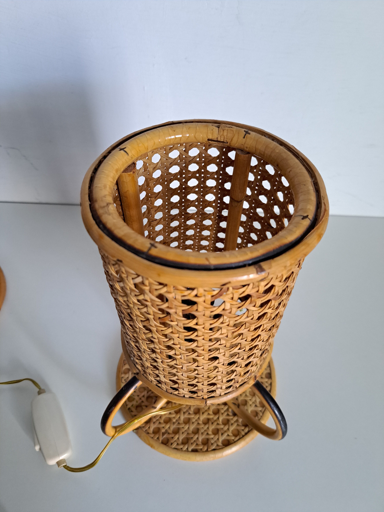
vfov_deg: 71.6
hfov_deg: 56.8
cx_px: 192
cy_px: 256
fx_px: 355
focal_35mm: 24
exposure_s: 1/50
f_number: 1.8
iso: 320
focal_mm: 5.23
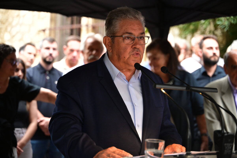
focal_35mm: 75
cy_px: 79
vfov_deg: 18.2
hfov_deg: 27.0
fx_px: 494
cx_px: 118
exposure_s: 1/400
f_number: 2.8
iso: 4000
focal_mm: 75
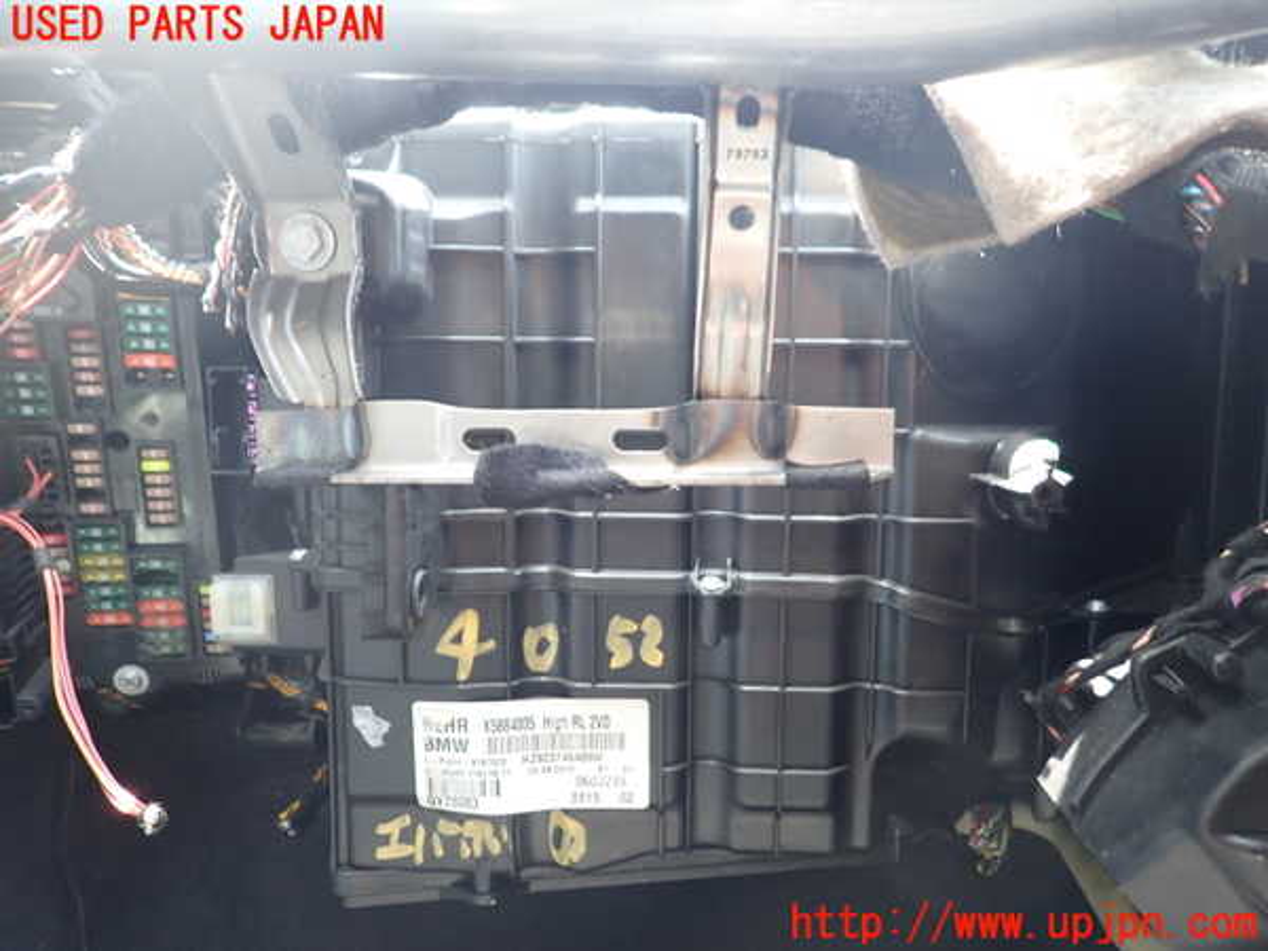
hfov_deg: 69.4
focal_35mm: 25
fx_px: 916
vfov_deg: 54.9
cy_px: 476
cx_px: 634
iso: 200
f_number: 2
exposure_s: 1/60
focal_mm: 4.5
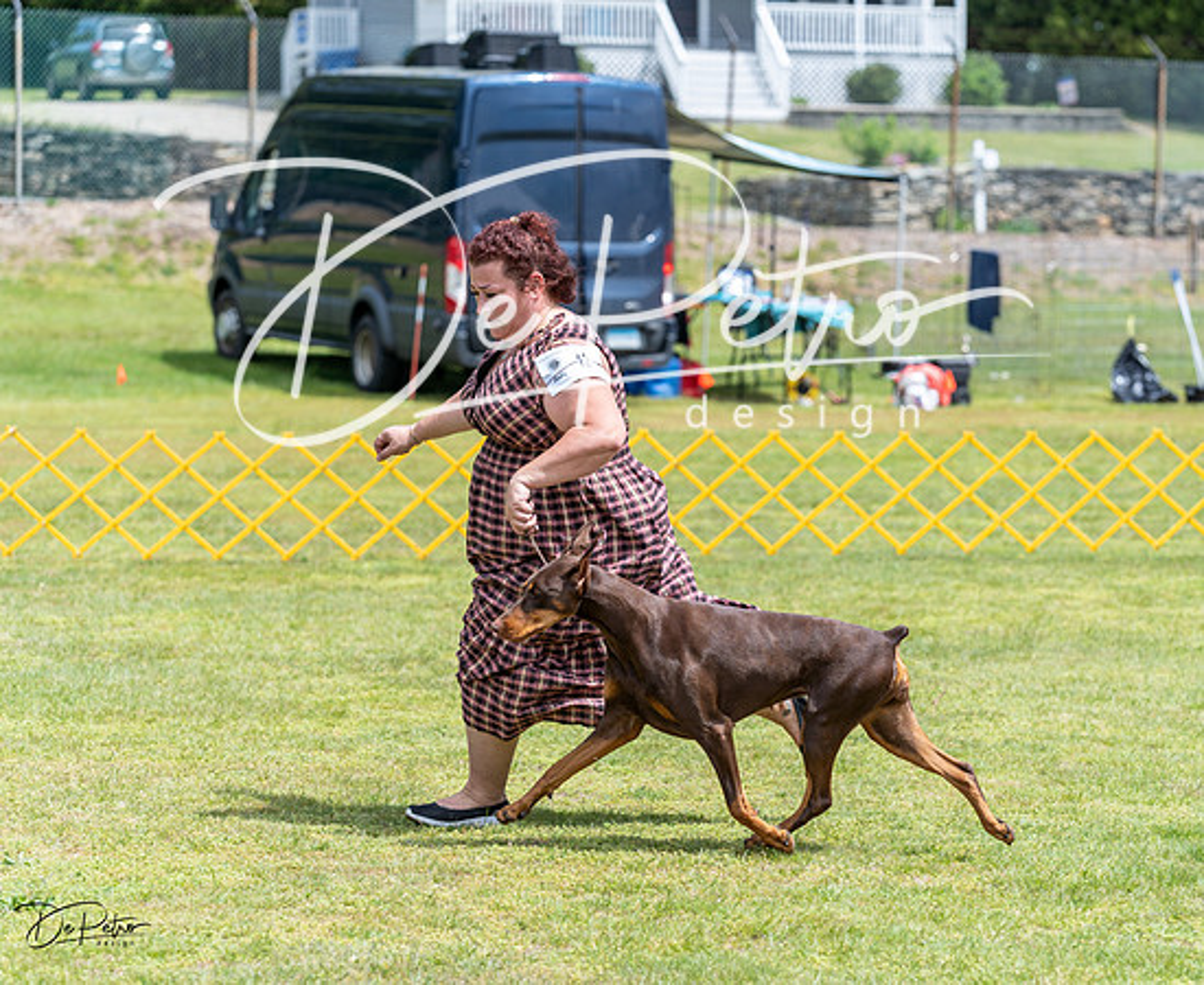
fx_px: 4847
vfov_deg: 11.6
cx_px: 745
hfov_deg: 14.1
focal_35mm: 135
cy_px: 495
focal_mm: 116
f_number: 4
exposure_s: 1/800
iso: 100
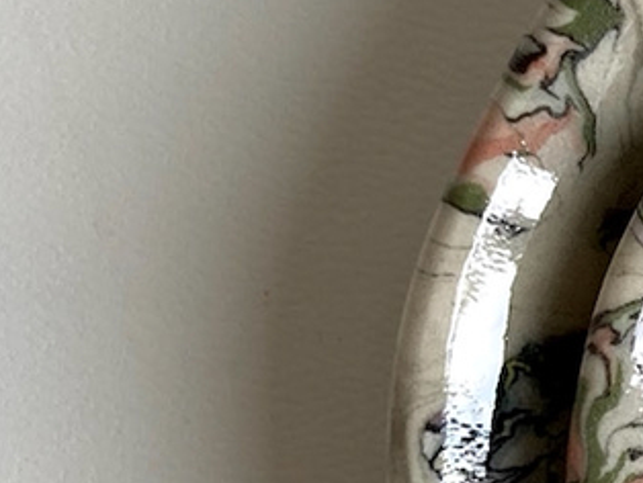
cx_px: 1143
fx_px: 1989
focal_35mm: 107
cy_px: 440
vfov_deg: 13.7
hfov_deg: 15.8
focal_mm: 3.99
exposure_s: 1/121
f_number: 1.8
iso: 32
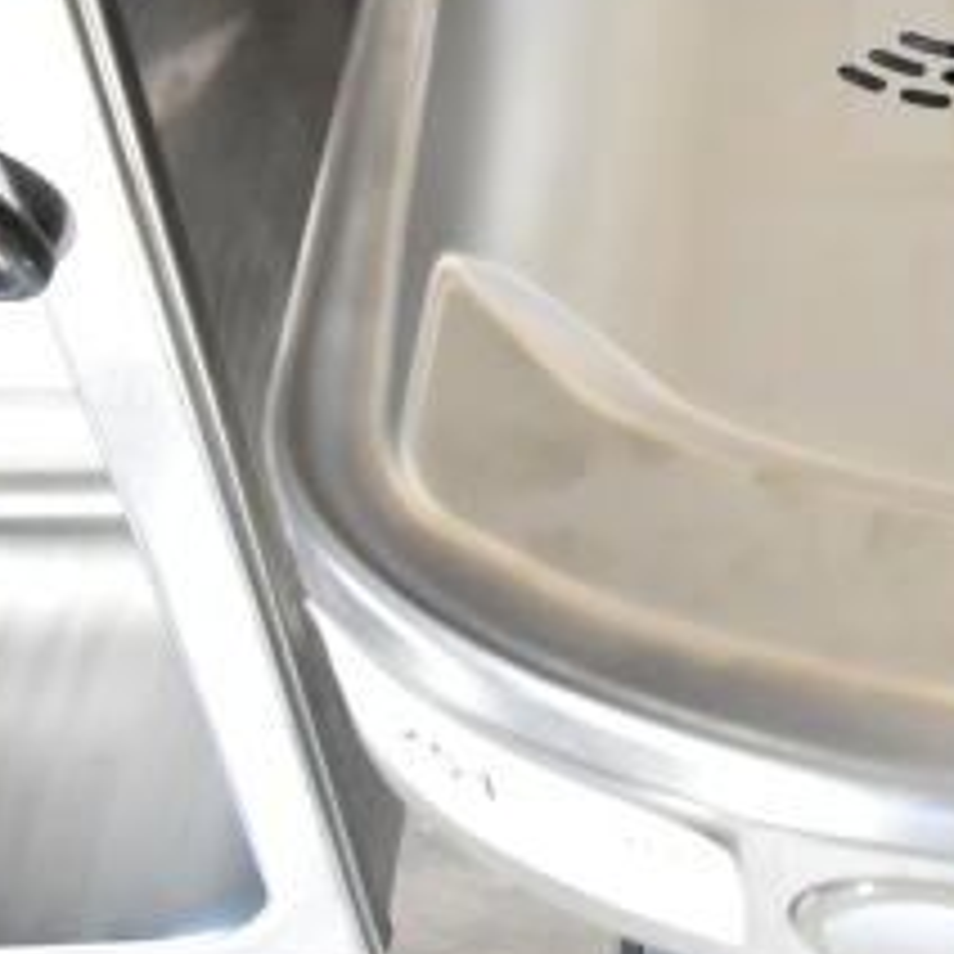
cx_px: 1238
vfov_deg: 25.2
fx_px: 2058
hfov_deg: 23.2
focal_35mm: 66
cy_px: 61
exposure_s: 1/60
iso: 1600
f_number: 4
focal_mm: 18
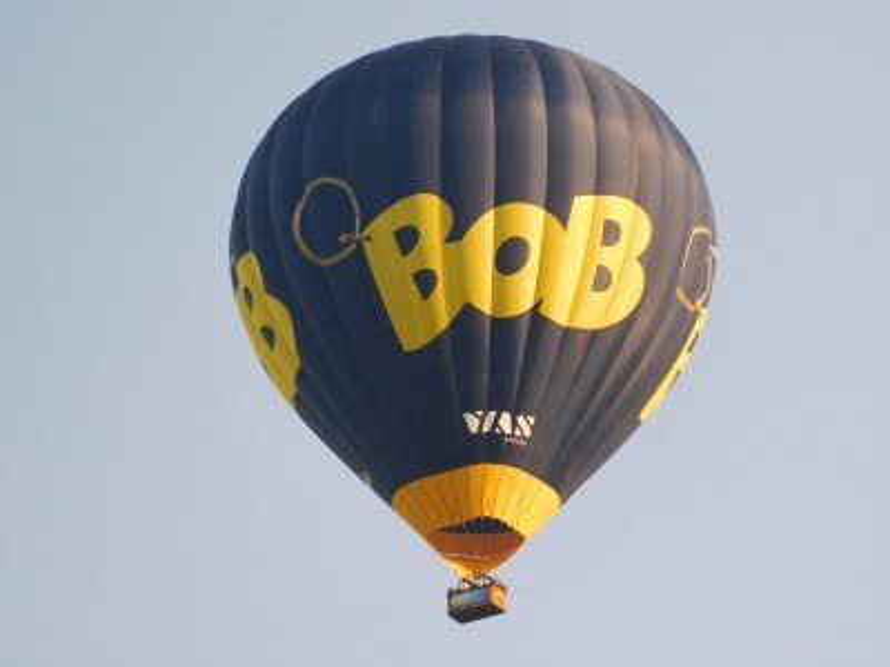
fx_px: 20569
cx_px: 445
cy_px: 334
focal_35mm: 800
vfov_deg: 1.9
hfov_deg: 2.5
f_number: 5.6
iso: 160
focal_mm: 143.3
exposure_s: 1/250
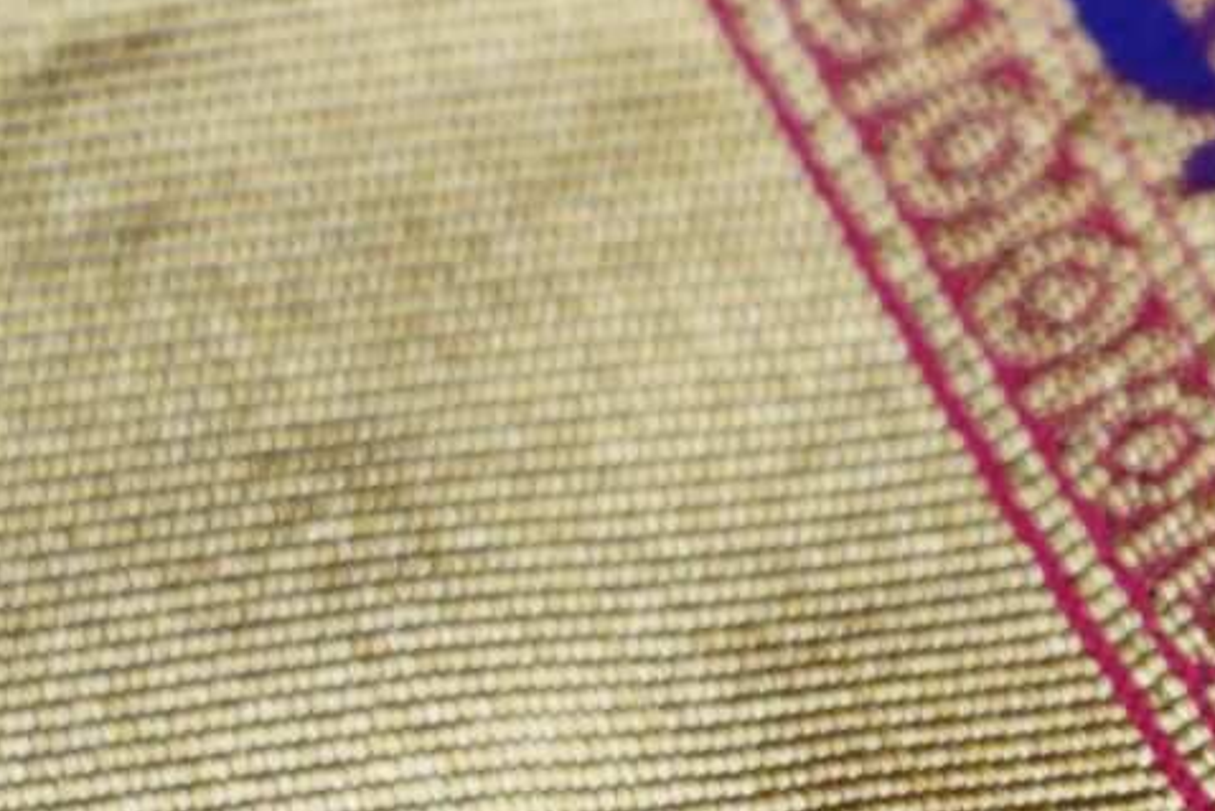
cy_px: 1089
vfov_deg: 2.4
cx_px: 2468
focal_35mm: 562
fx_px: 18972
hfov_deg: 3.6
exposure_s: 1/640
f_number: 4
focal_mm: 105
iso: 2000
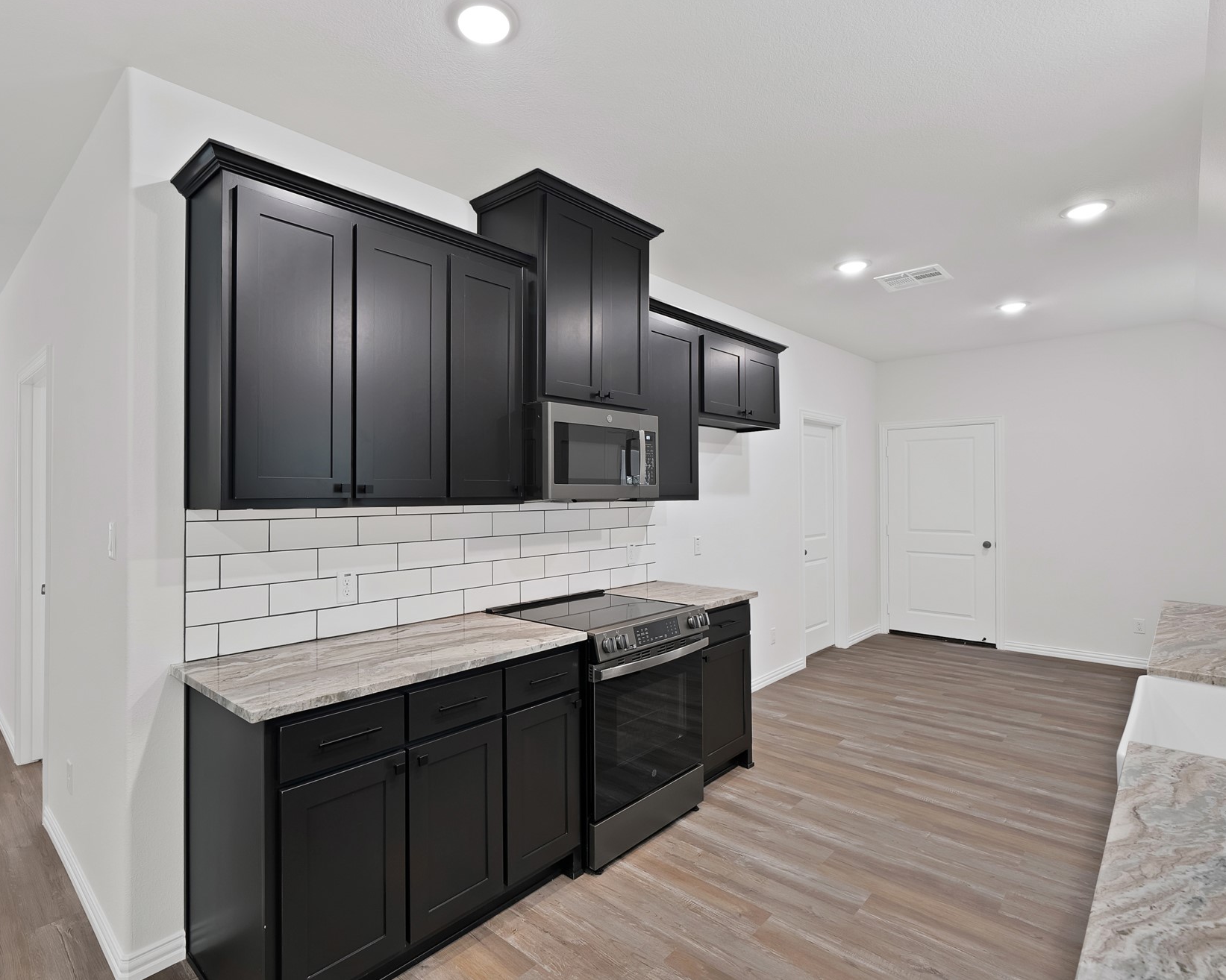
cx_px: 572
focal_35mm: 16
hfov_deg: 93.0
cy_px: 483
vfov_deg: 80.4
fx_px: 580
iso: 640
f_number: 9
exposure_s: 1/2.5
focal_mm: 14
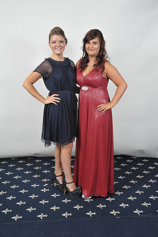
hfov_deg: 33.4
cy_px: 118
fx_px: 264
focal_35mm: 40
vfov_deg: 48.5
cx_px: 79
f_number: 7.1
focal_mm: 40
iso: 1000
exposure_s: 1/160
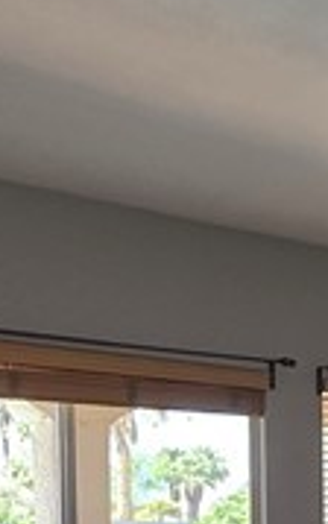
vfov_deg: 24.0
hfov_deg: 14.9
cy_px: 609
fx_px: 1129
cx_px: 542
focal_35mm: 79
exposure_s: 1/120
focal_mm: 2.2
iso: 100
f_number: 1.9
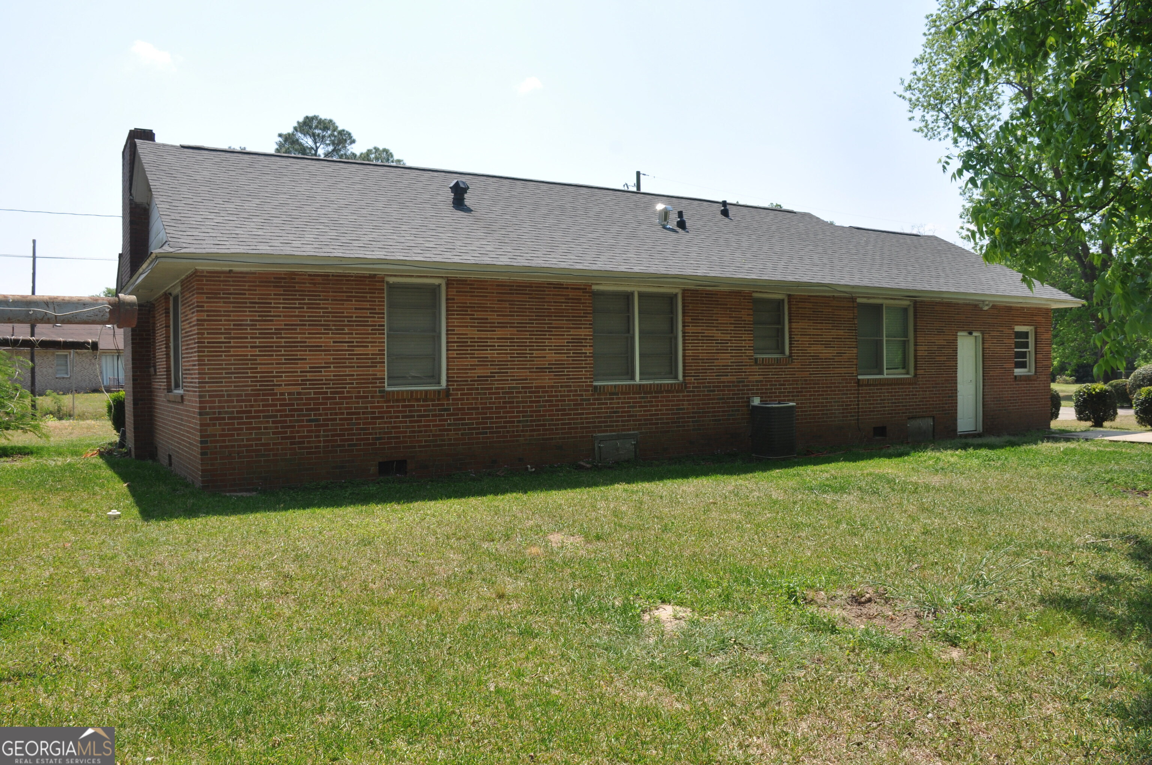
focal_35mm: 27
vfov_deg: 47.8
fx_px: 863
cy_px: 382
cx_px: 576
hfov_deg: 67.4
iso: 200
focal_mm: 18
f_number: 11
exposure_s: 1/200
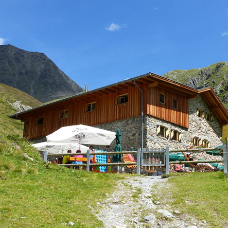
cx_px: 147
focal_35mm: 47
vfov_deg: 36.1
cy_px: 115
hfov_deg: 35.8
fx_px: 350
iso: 100
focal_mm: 7
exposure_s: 1/640
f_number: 4
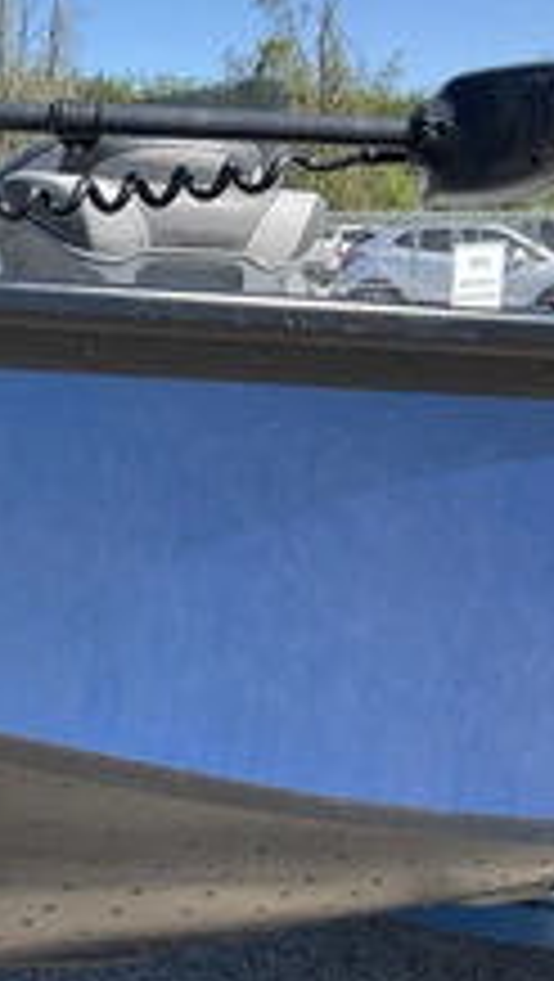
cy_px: 562
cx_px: -153
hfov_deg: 19.3
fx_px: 1511
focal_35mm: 58
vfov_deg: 35.9
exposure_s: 1/613
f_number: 1.8
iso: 25
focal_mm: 3
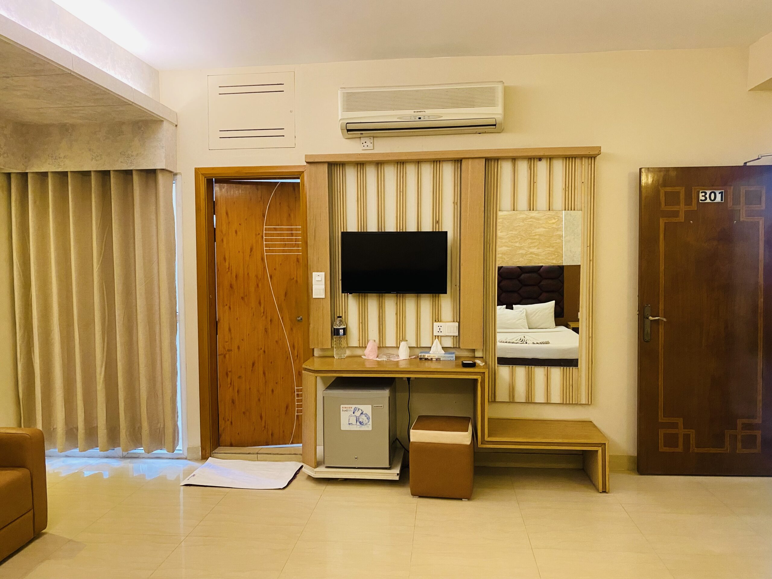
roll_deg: +0.1
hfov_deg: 67.3
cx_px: 386
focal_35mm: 26
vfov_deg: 53.1
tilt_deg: -2.0
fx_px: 580
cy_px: 290
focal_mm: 4.25
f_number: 1.8
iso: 400
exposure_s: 1/50
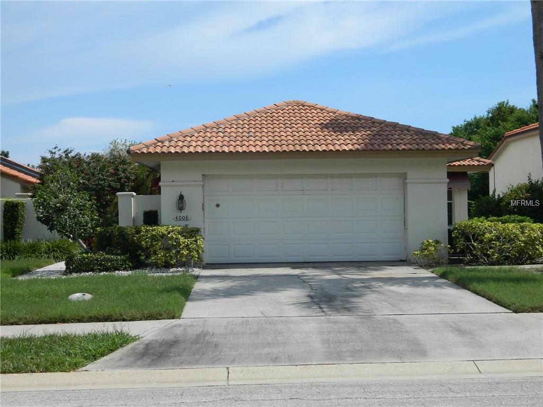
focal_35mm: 47
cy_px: 204
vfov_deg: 30.9
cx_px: 272
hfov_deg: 40.4
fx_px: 737
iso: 80
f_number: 10.2
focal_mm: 8.4
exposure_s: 1/125
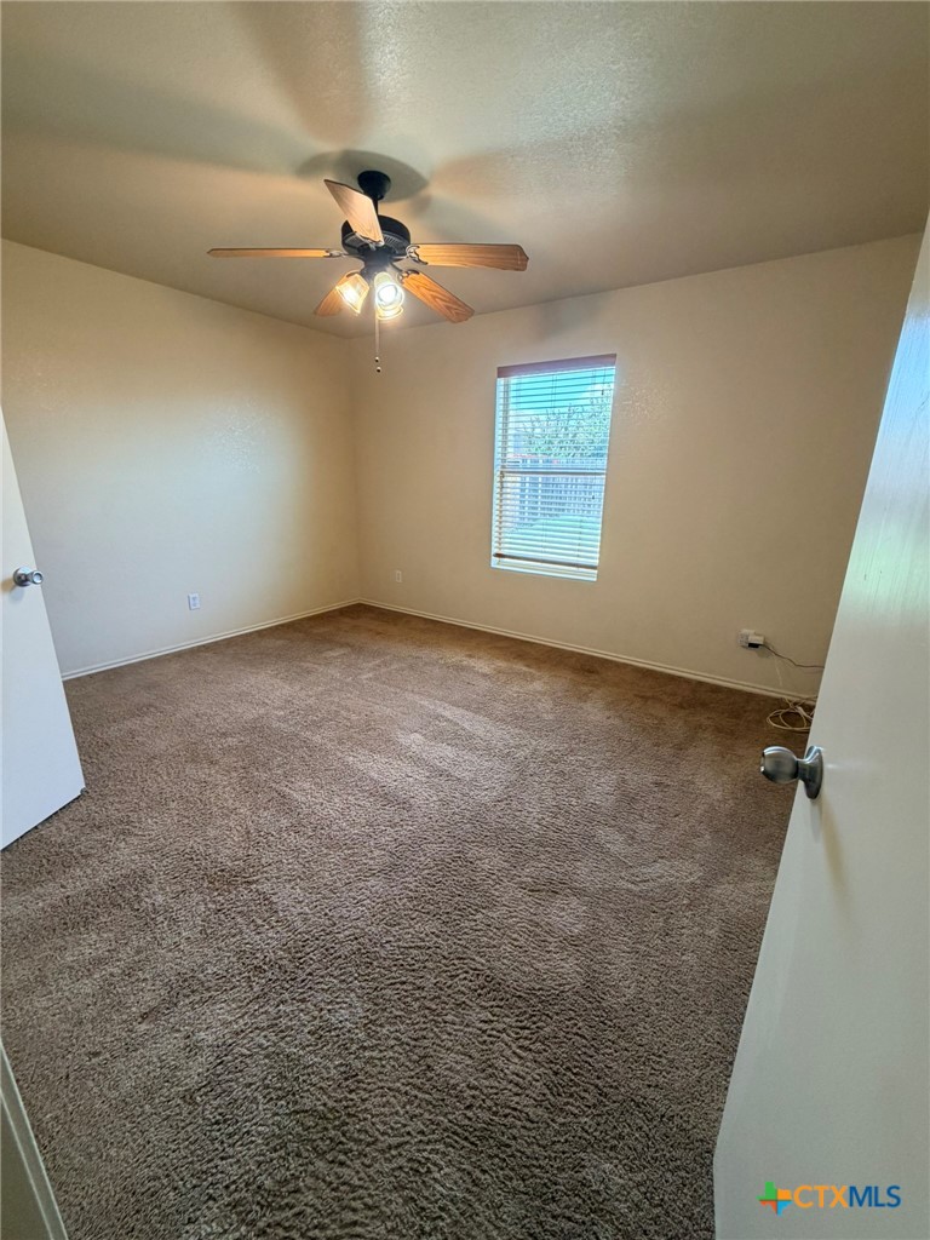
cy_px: 620
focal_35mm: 14
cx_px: 465
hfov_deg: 85.7
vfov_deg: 102.1
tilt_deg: -17.1
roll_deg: -0.7
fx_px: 502
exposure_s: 1/60
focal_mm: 2.22
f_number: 2.2
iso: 250
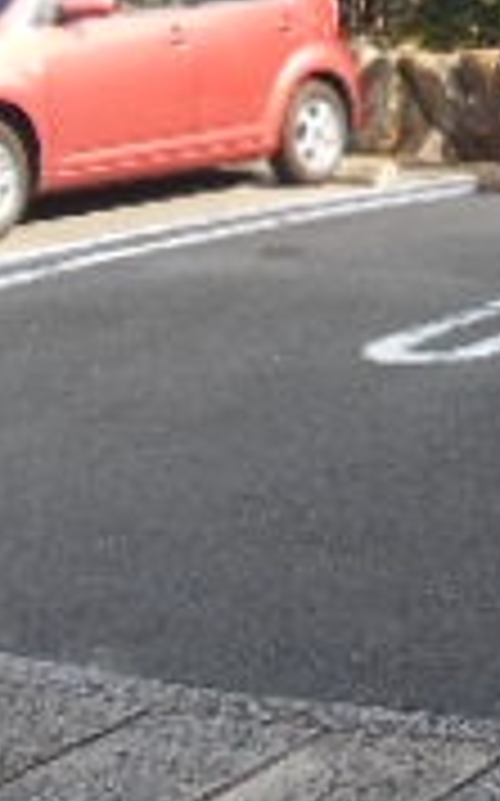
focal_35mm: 99
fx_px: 2162
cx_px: 784
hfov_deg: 12.4
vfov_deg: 19.8
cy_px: -148
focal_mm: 4.6
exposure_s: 1/250
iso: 80
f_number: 3.2
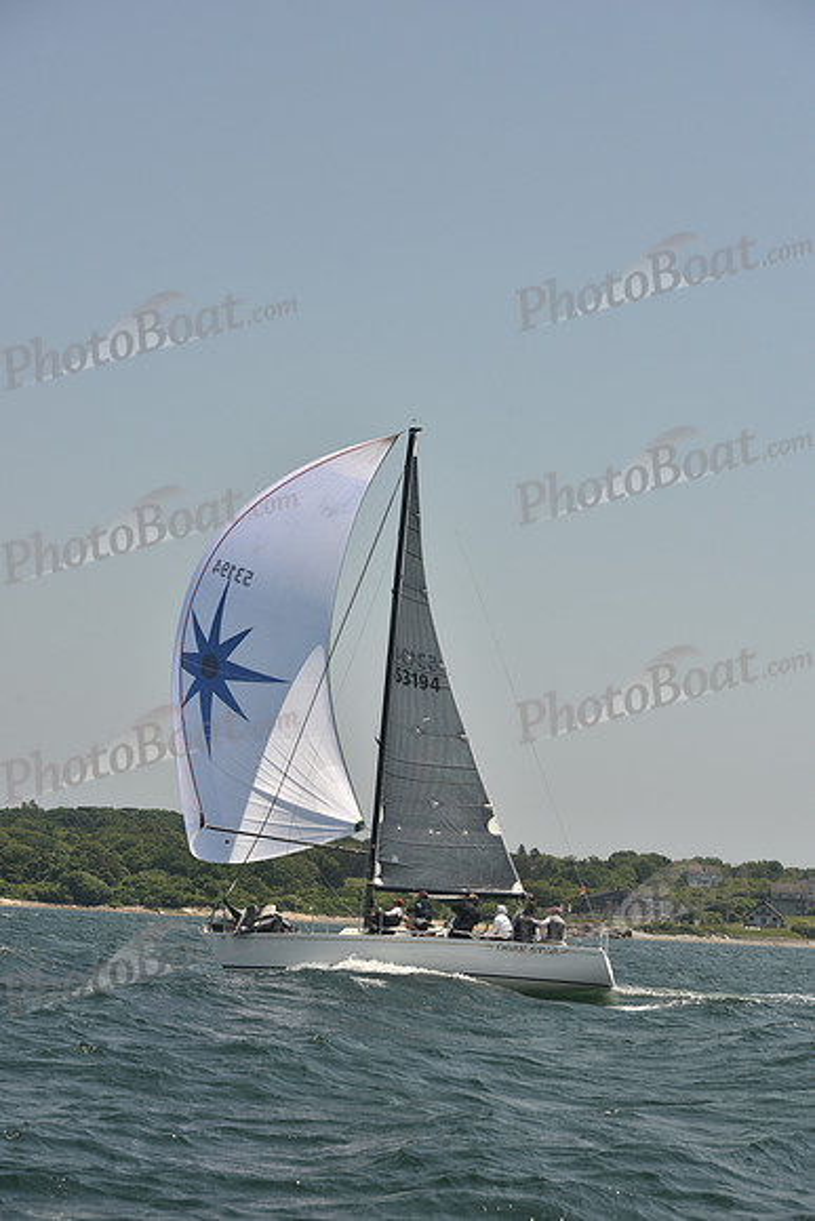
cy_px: 610
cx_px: 408
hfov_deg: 19.5
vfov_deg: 28.8
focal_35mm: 70
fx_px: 2375
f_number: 8
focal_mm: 70
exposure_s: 1/640
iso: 250
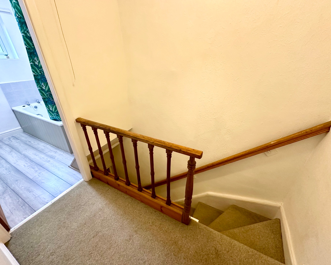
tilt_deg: -27.7
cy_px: 130
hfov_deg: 96.8
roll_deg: +1.2
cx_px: 164
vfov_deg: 84.0
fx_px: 147
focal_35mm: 15
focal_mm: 2.22
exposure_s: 1/50
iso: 320
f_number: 2.2
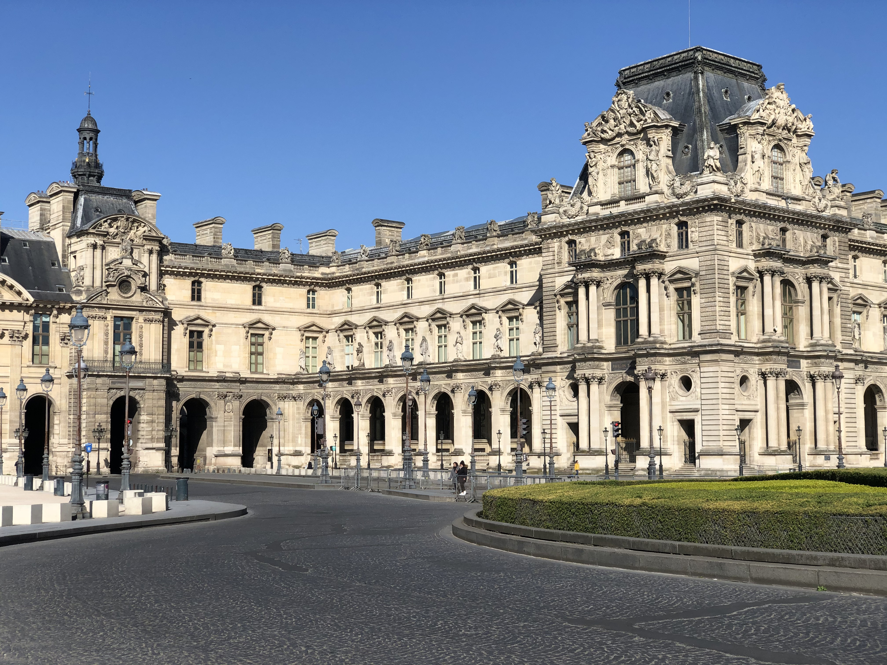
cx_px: 444
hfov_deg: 36.8
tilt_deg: +5.5
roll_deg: +1.5
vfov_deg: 28.0
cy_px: 332
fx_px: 1332
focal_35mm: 52
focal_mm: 6
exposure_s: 1/1799
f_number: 2.4
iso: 16
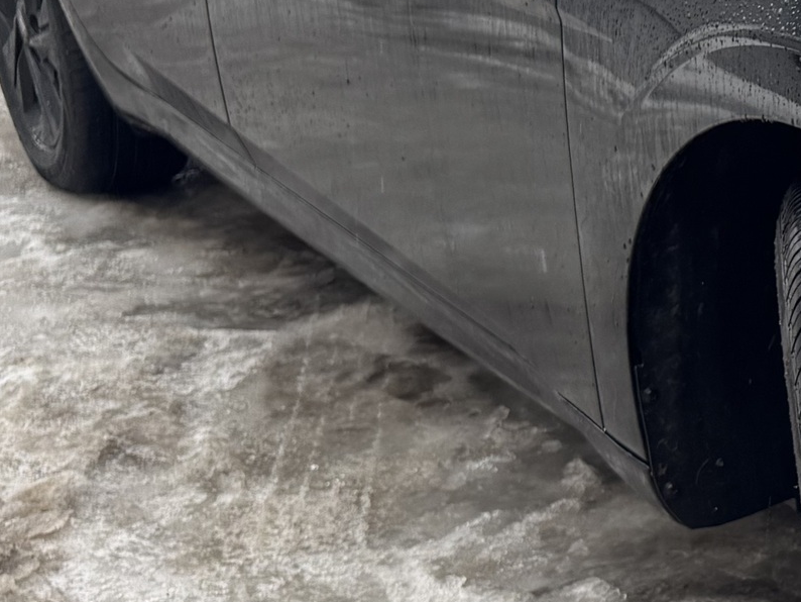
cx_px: 1273
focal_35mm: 87
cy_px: 205
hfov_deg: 19.1
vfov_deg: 16.9
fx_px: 2014
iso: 64
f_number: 1.78
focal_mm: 6.76
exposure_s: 1/121
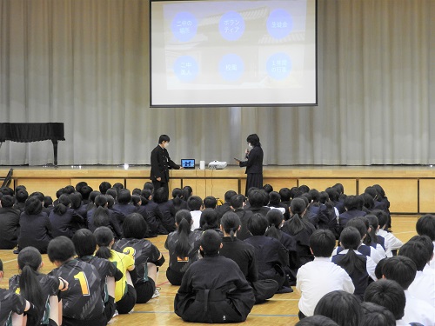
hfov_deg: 17.1
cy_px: 163
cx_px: 218
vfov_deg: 12.9
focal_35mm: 115
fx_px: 1445
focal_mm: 20.6
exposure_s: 1/15
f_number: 5
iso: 560
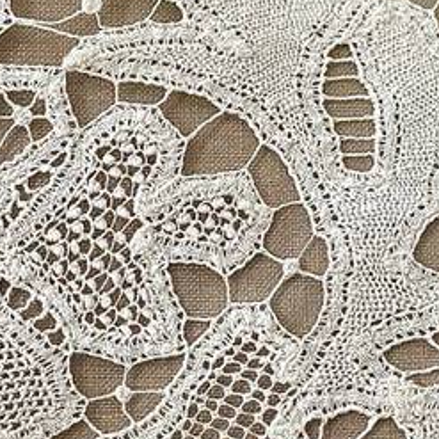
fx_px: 2454
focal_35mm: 171
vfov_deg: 10.2
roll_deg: -1.3
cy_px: 343
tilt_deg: -9.2
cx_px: -41
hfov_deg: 10.1
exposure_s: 1/71
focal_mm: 6
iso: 200
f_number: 2
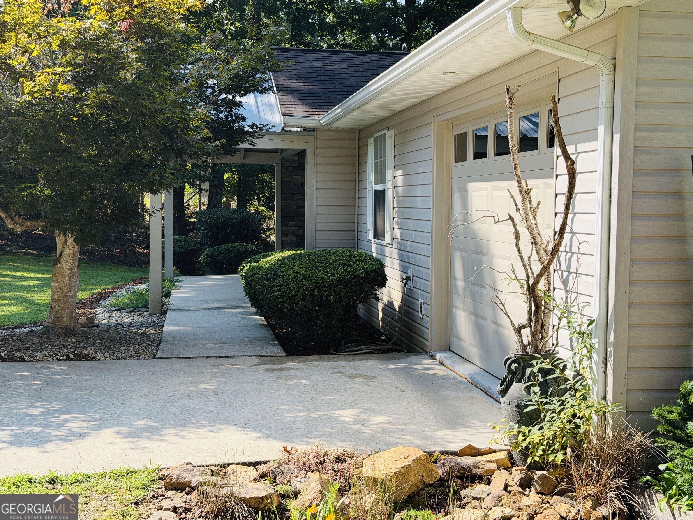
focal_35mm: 48
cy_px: 260
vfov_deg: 30.3
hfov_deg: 39.7
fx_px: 961
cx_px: 346
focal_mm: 6.76
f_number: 1.78
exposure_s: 1/1931
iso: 80
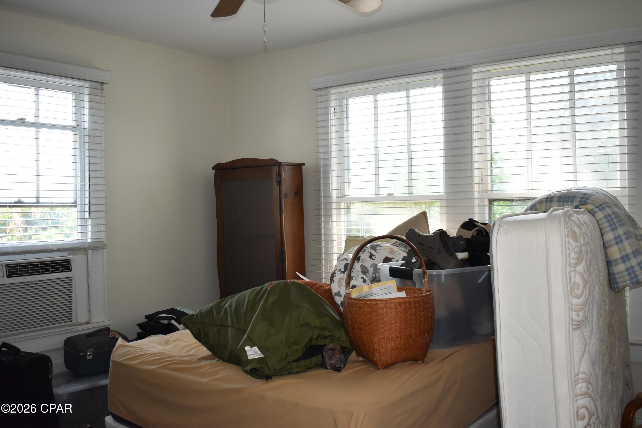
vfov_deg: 36.9
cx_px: 321
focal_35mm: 36
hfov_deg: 53.1
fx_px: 642
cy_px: 214
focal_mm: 24
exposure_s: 1/200
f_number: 4
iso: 800
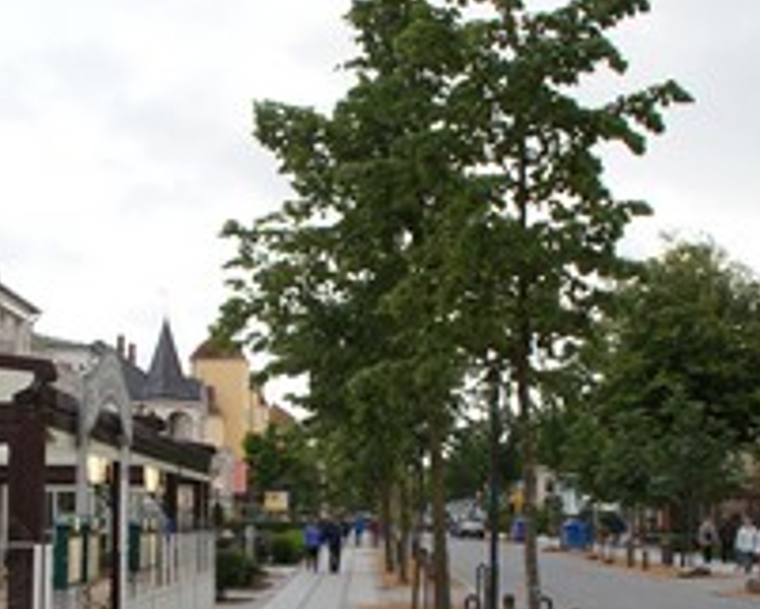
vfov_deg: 25.8
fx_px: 1305
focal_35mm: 58
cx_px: 257
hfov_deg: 32.2
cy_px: 494
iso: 100
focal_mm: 18
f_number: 5
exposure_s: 1/60
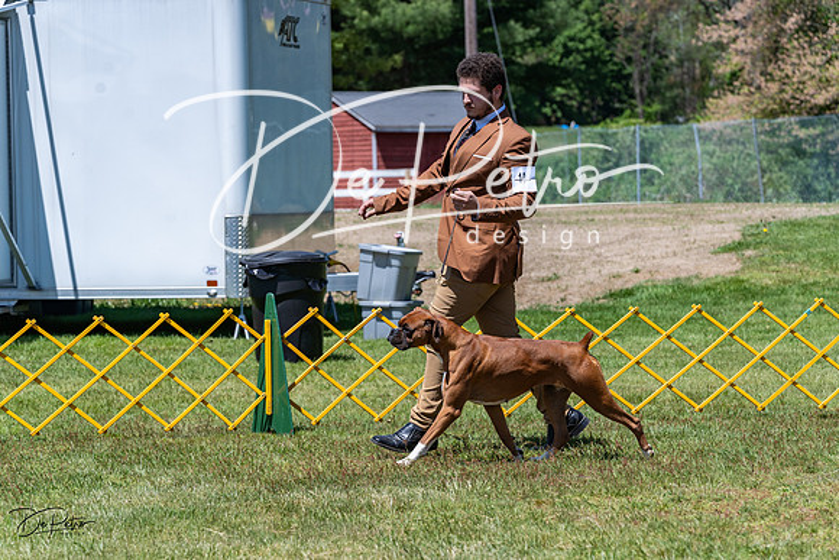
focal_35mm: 144
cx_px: 420
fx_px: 3357
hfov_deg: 14.2
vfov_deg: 9.5
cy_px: 280
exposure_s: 1/1600
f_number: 7.1
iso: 400
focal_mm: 144
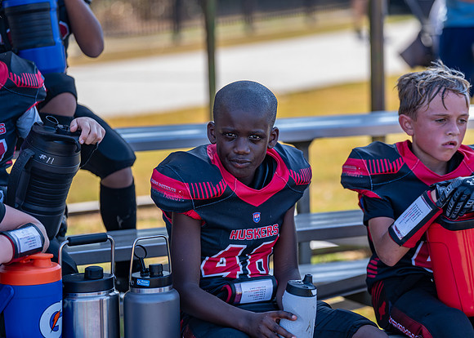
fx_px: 1774
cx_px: 256
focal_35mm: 132
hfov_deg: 15.2
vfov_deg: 10.9
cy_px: 169
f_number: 2.8
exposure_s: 1/800
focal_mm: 121
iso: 160
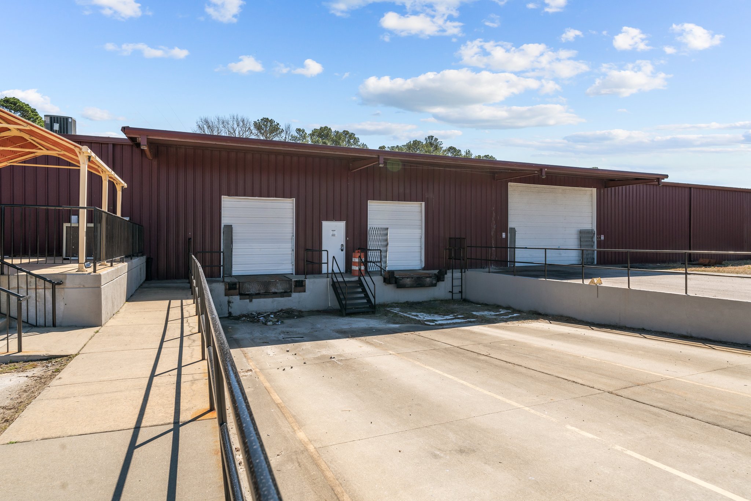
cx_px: 376
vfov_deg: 59.5
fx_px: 438
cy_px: 250
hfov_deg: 81.2
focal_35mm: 21
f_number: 8
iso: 250
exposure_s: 1/640
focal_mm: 21
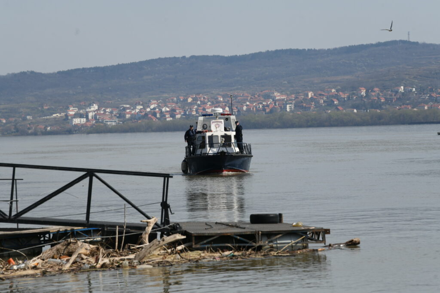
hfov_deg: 10.3
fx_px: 2445
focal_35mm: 200
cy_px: 146
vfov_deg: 6.9
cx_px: 220
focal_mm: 200
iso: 250
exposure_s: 1/1000
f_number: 8
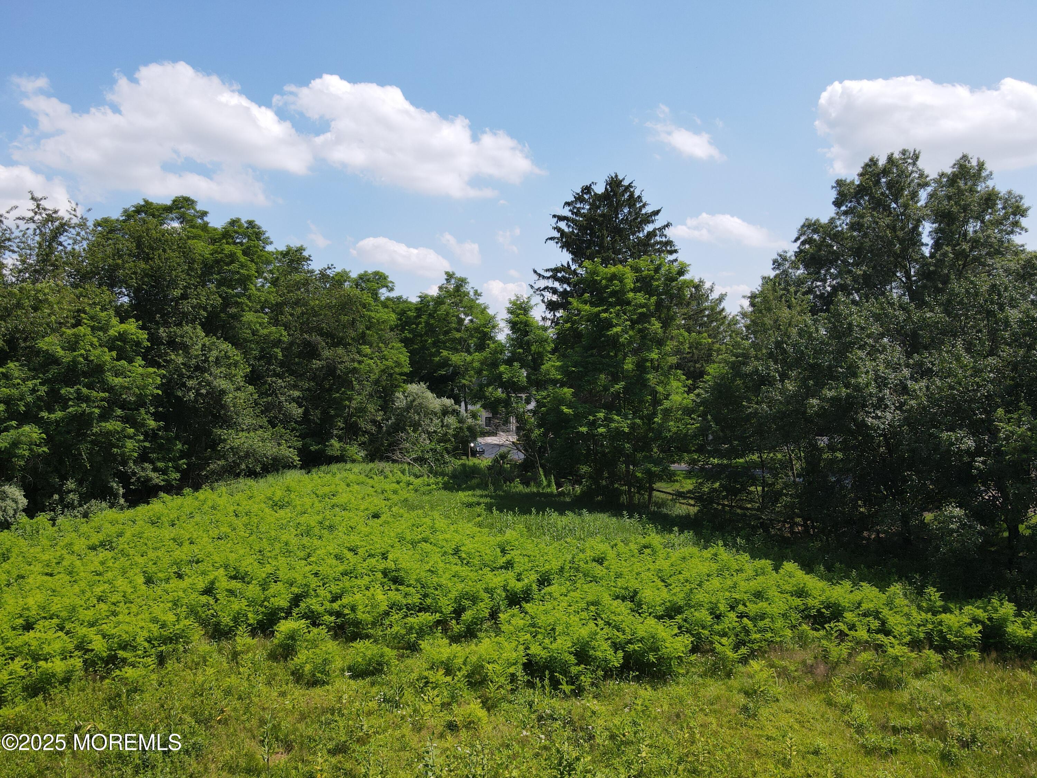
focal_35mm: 24
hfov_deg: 71.6
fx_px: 719
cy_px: 389
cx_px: 518
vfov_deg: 56.8
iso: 100
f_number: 2.8
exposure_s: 1/725
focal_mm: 4.5
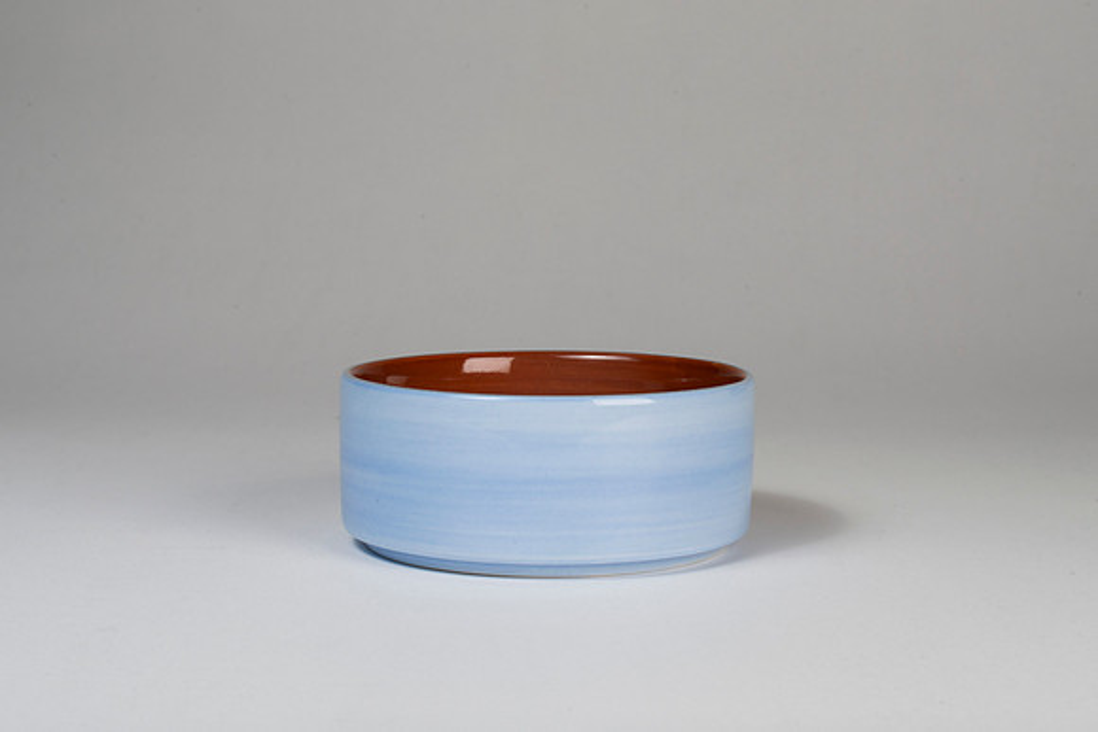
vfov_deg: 20.5
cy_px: 362
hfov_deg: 30.3
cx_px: 539
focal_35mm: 67
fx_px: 2029
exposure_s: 1/250
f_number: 16
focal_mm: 50
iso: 200
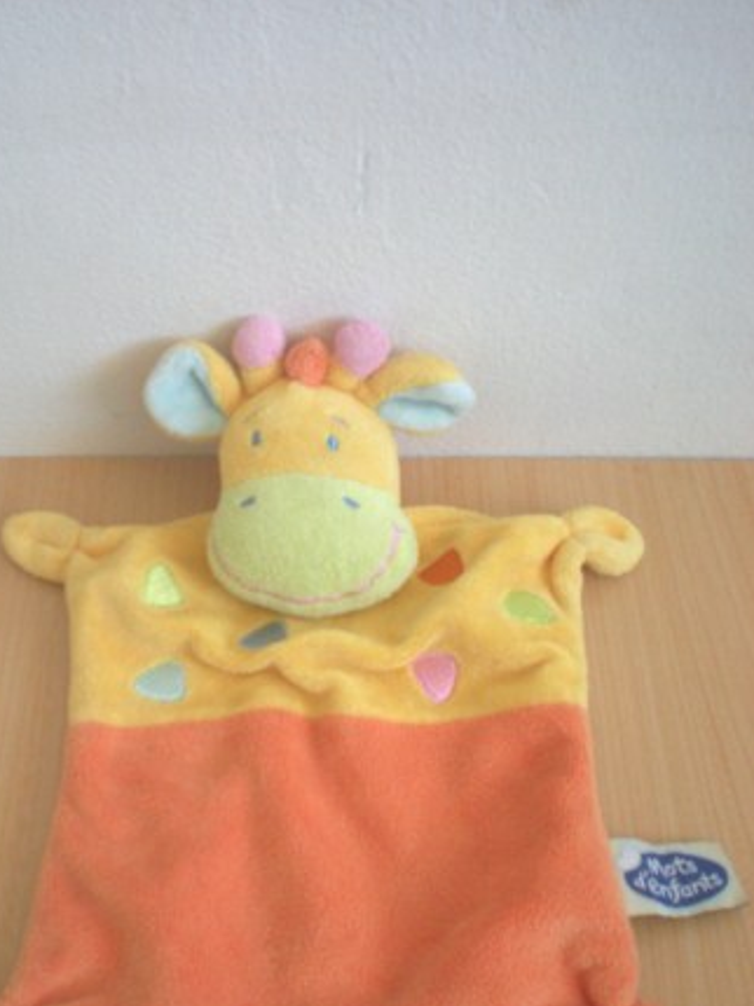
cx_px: 311
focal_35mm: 46
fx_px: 1337
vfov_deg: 41.1
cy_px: 601
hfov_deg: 31.4
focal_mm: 6.3
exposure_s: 1/54.6
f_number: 3.1
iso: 200
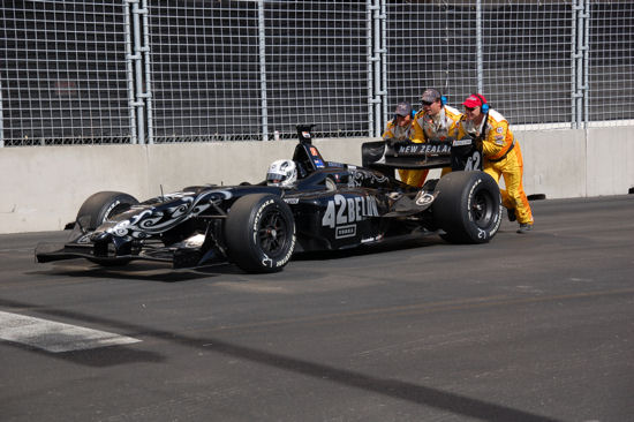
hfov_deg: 20.9
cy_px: 211
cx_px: 317
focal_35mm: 98
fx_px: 1716
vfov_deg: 14.0
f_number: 5.3
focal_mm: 65
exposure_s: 1/1000
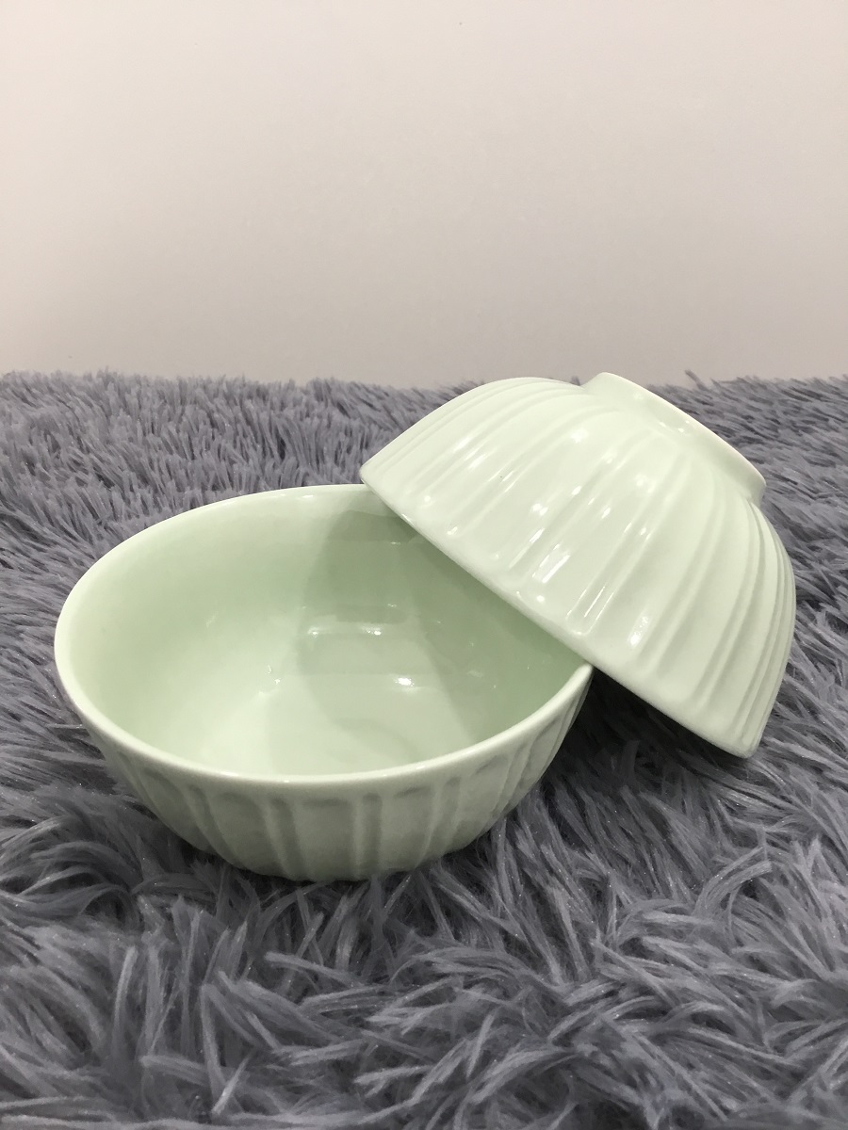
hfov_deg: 45.4
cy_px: 565
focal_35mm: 31
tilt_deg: -28.5
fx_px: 1013
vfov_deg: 58.4
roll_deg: +1.5
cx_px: 424
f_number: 2.4
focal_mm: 3.3
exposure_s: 1/33
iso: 64
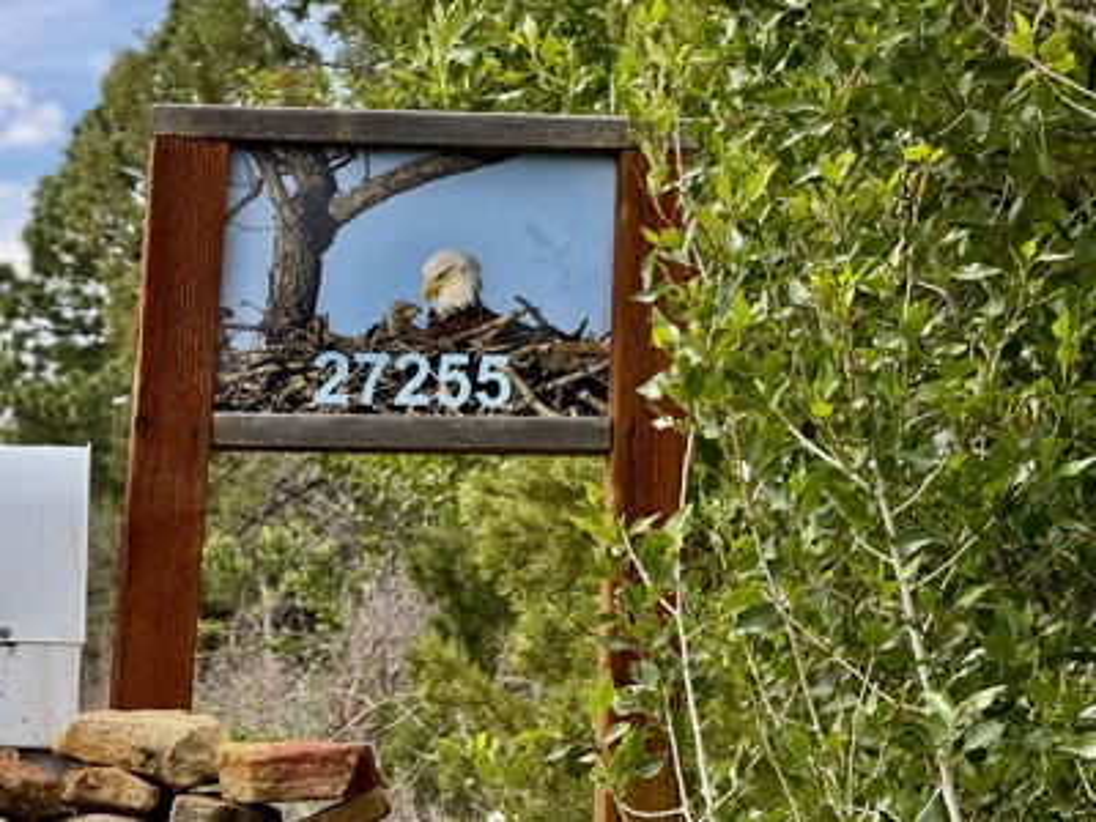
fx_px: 3799
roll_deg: +0.8
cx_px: 548
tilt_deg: +3.6
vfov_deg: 12.3
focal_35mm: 120
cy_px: 411
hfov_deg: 16.4
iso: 64
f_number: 2.8
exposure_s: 1/439
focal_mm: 15.66
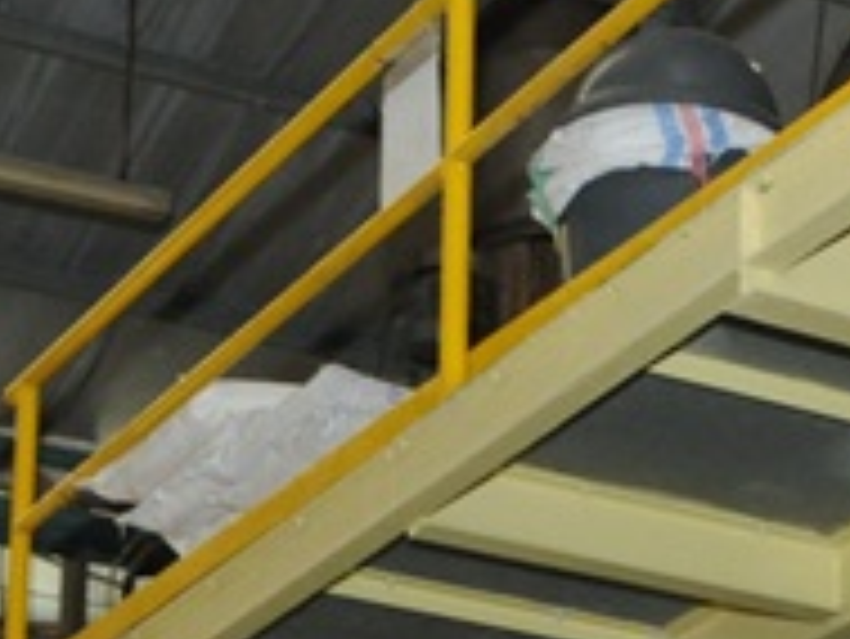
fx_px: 3587
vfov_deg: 9.5
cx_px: 342
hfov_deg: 13.5
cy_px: 1258
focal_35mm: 146
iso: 2500
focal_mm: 28
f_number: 8
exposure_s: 1/160
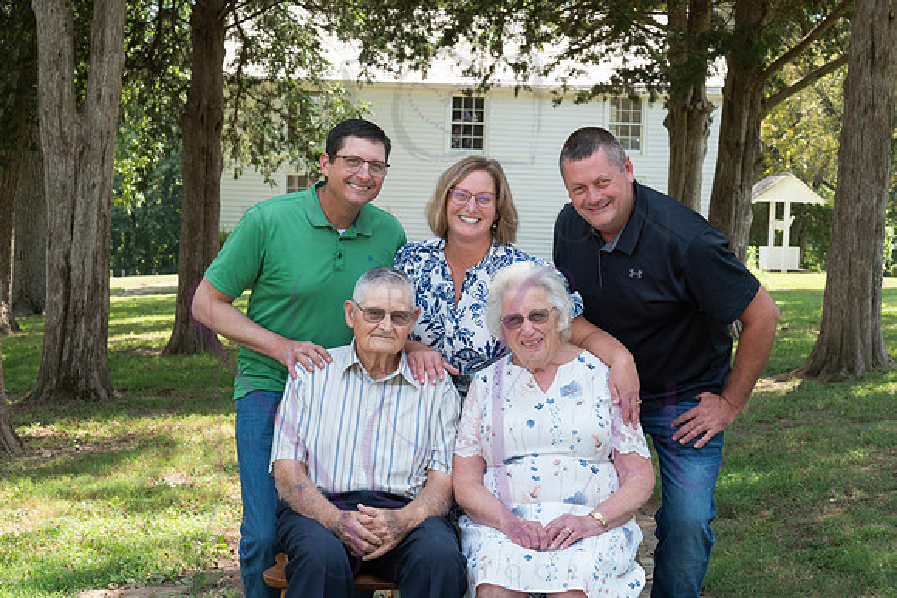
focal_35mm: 58
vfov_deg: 23.4
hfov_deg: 34.5
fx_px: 1445
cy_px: 299
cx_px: 448
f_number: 10
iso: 500
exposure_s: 1/125
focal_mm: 58
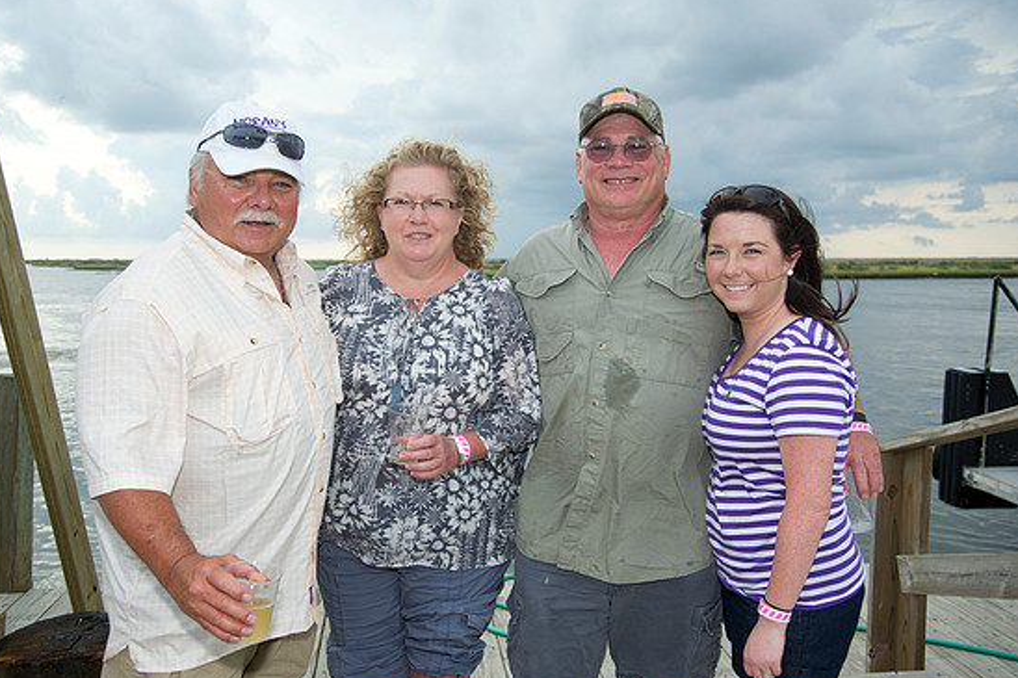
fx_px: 1018
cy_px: 347
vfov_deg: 36.8
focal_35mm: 36
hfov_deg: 53.1
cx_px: 485
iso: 500
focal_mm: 34
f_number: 5.6
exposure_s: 1/640
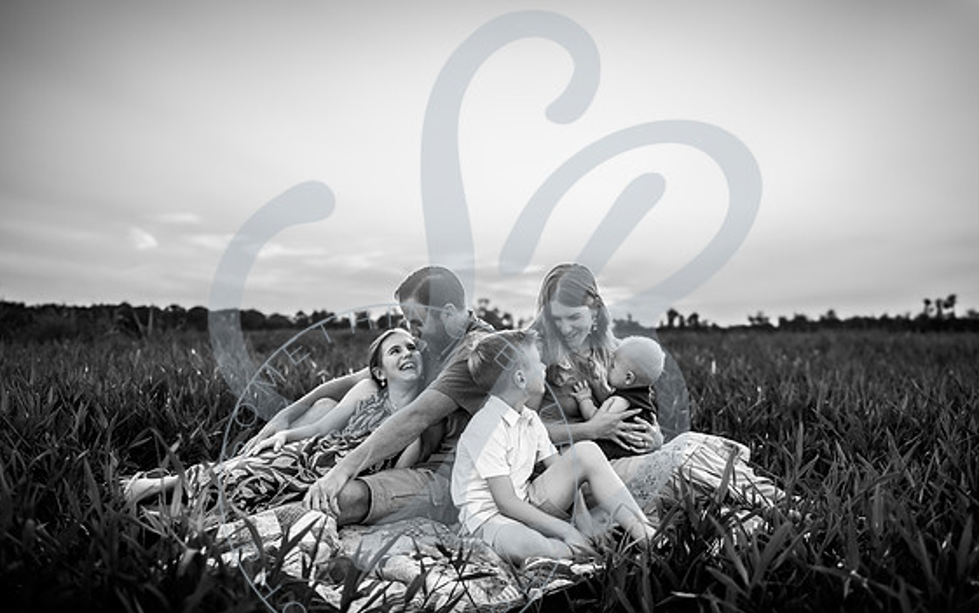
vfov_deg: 41.8
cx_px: 490
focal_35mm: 30
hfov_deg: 62.9
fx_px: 801
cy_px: 279
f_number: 2.8
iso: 200
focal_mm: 24
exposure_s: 1/1000
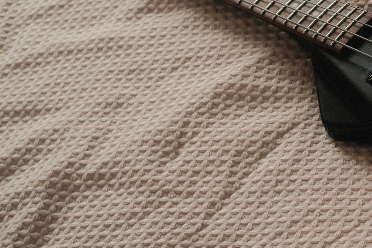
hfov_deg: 19.2
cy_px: 68
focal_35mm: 104
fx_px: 1075
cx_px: 350
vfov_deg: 13.1
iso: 640
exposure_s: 1/58
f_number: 4
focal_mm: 35
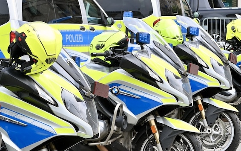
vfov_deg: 10.2
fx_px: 847
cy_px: 98
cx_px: 89
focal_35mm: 129
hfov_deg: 16.2
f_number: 9
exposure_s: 1/100
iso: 100
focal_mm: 70
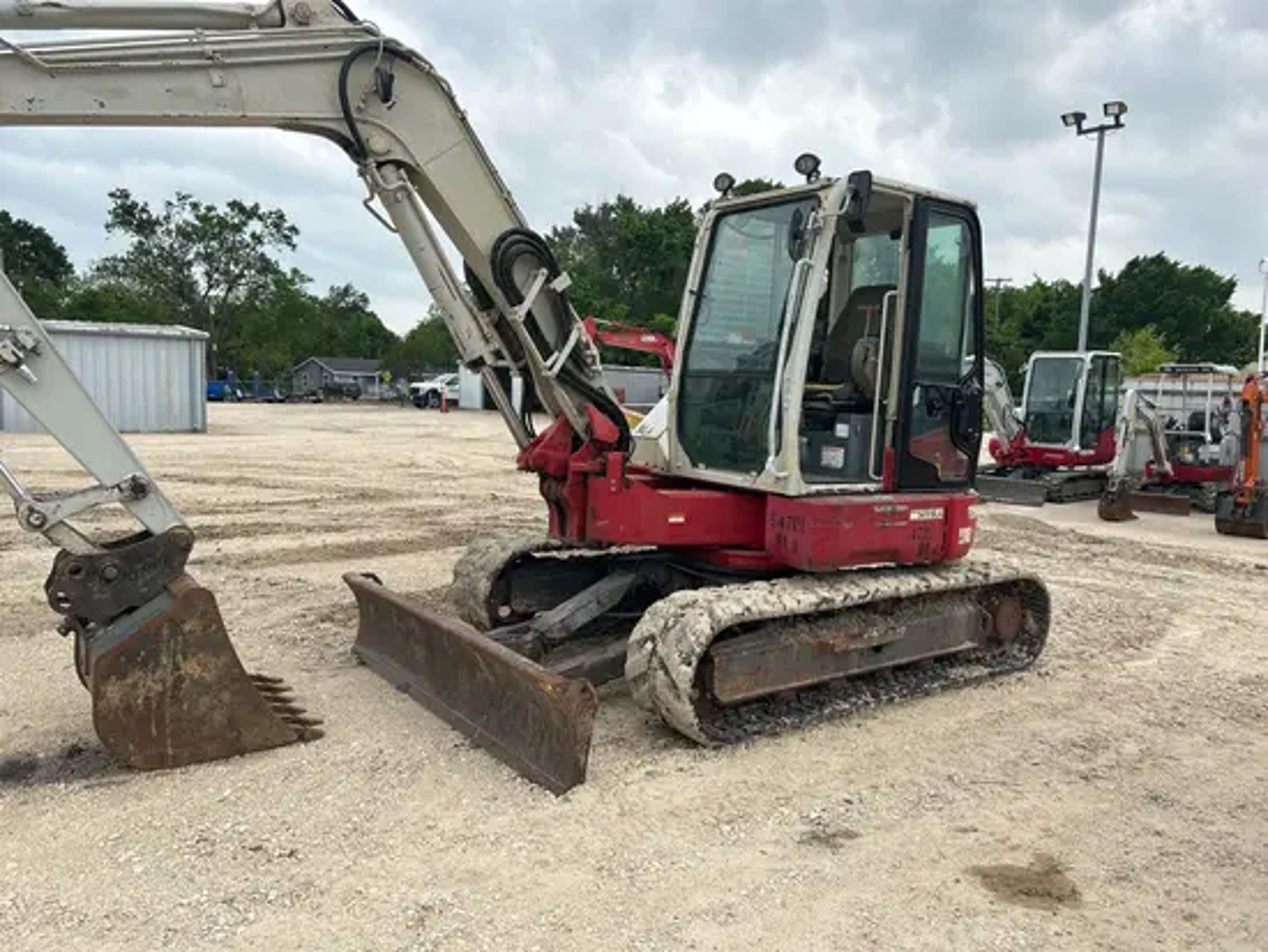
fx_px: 953
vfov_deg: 53.1
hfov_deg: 67.3
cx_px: 634
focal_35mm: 26
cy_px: 476
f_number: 1.5
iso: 50
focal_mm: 5.7
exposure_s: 1/1901
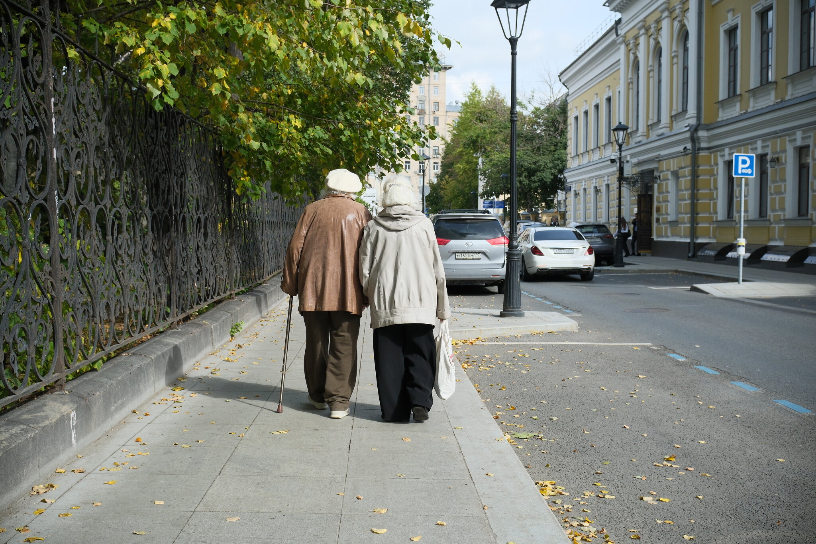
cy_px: 272
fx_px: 929
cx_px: 408
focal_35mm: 41
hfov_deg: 47.4
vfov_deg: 32.6
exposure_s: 1/1100
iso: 640
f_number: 5.6
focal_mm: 27
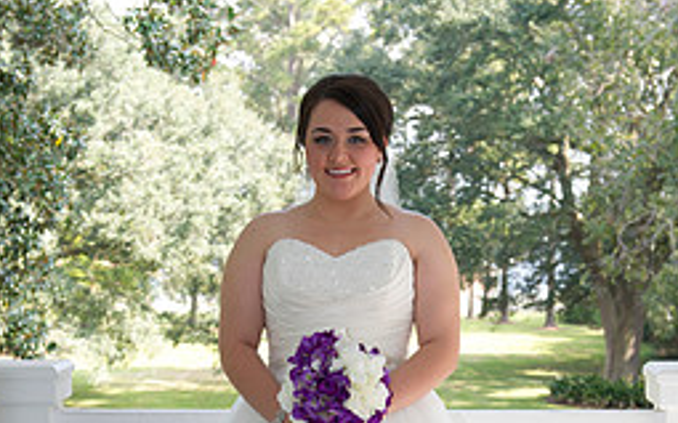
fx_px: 1496
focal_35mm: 81
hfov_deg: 25.5
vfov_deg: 15.6
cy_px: 479
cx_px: 318
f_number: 5.6
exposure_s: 1/125
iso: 320
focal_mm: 45
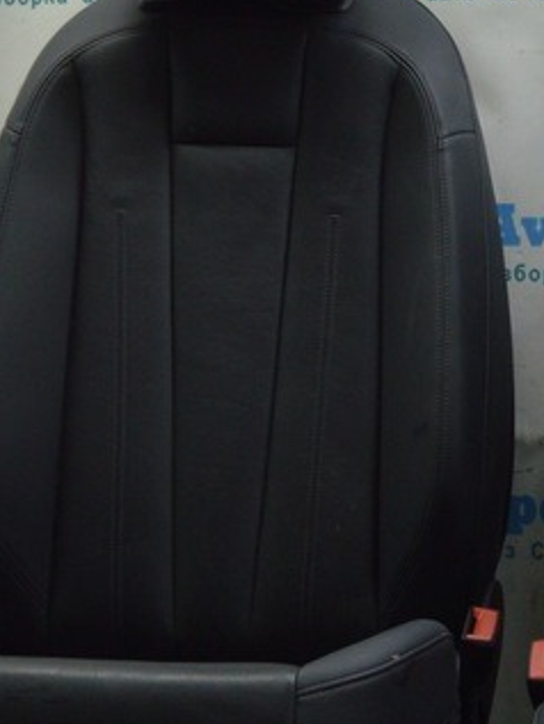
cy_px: 383
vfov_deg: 21.1
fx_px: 1947
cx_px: 507
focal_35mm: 93
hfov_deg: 15.7
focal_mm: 20
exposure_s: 1/40
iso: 400
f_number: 5.6
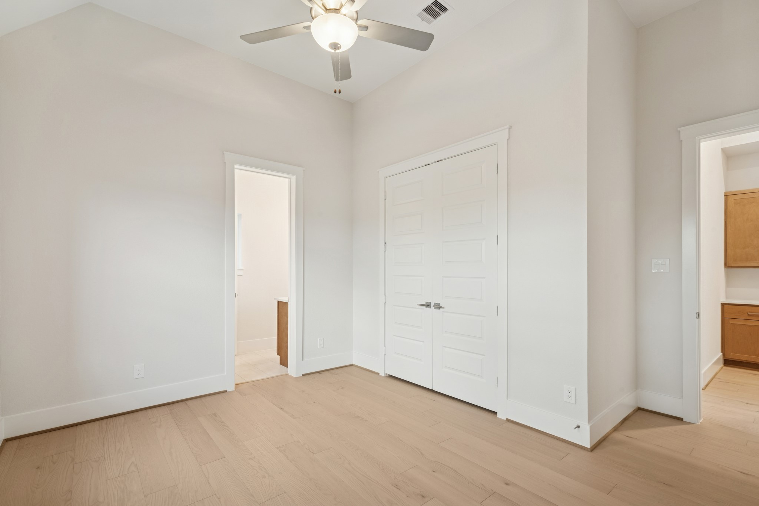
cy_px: 253
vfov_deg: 73.8
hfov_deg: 96.7
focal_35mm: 16
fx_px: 337
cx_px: 380
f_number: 9
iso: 100
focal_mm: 16
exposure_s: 1/2.5
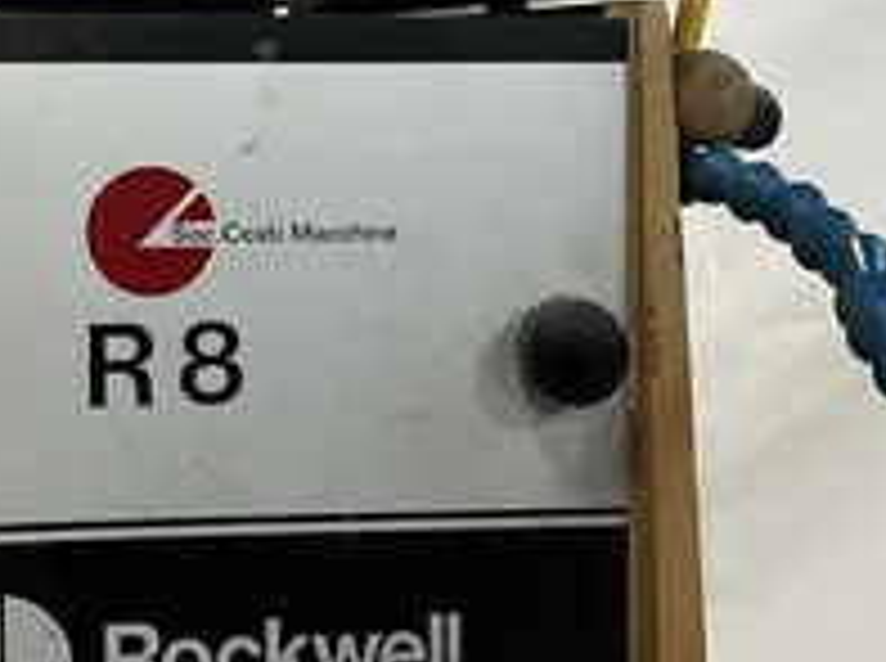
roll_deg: +0.7
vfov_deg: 24.1
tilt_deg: -3.2
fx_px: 1507
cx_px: 216
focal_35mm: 59
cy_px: 81
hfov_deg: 32.1
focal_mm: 3
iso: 320
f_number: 1.8
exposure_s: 1/54
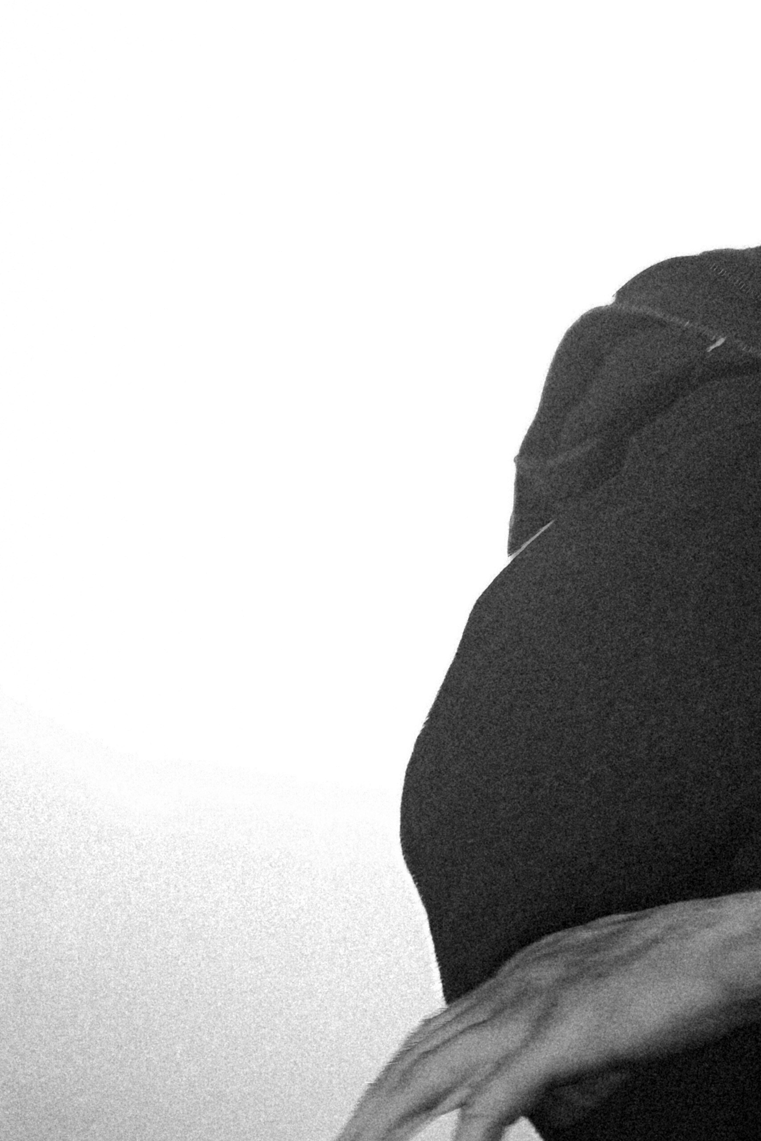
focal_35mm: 342
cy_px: 370
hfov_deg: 4.0
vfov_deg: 6.0
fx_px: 10843
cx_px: 622
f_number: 2
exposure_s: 1/250
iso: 320
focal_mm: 75
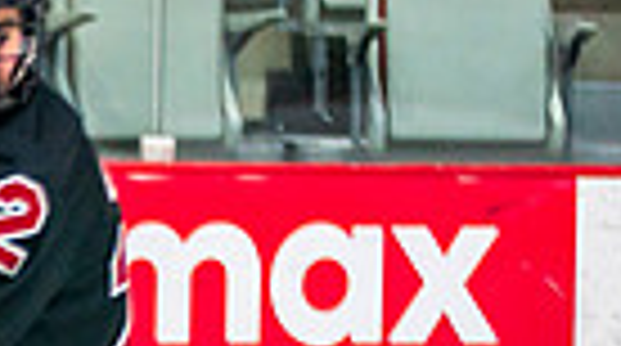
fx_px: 13542
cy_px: 769
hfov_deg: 2.6
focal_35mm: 824
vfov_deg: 1.5
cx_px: -1010
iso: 500
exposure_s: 1/640
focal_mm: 120
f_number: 2.8
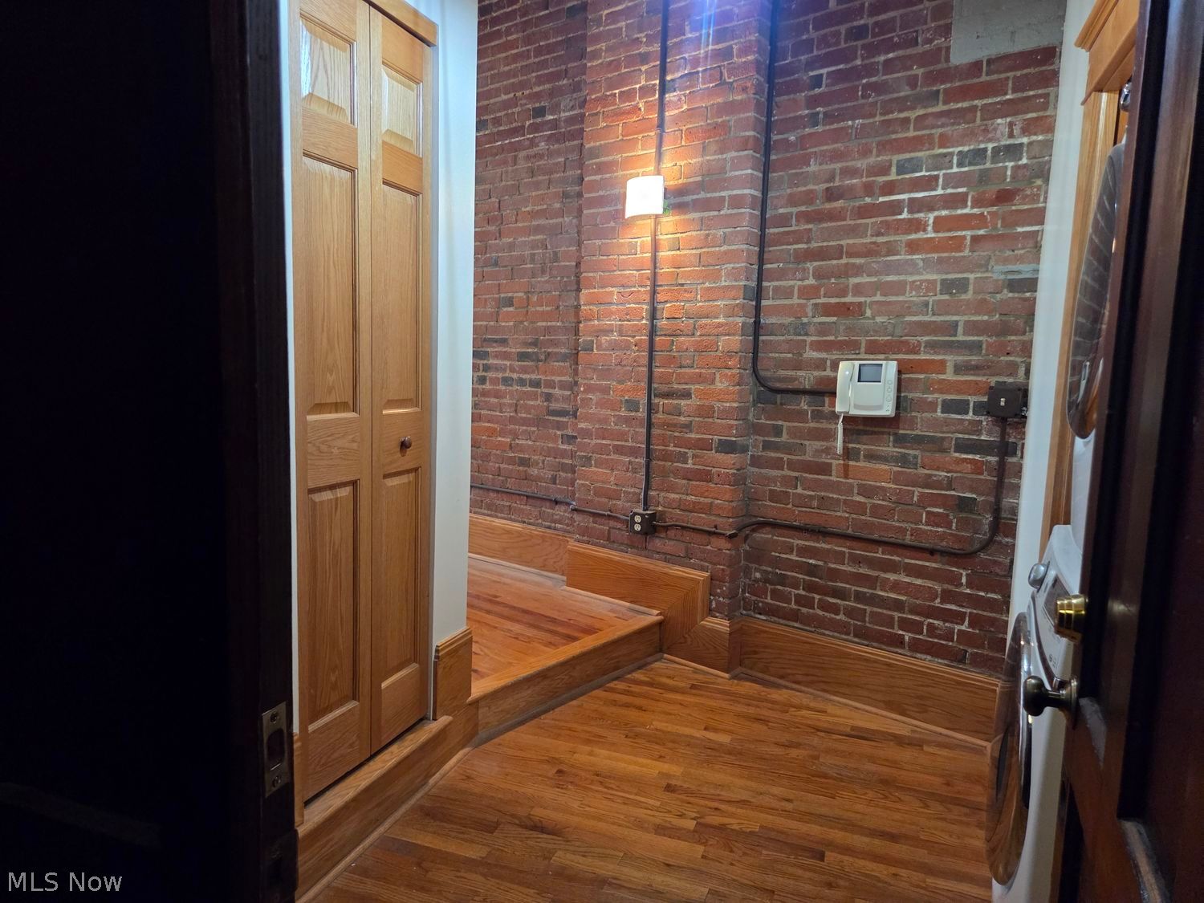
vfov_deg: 58.9
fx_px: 800
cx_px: 602
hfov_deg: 73.9
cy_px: 452
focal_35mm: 23
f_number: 1.8
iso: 1250
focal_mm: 5.4
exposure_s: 1/120
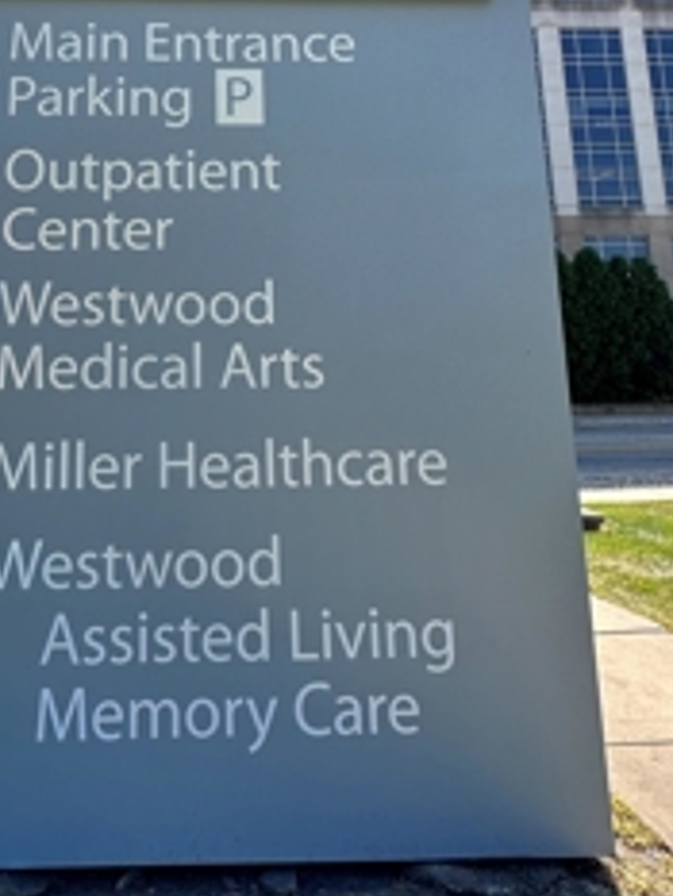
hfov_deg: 43.0
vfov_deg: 53.4
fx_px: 829
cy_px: 194
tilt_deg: +12.8
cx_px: 181
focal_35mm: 32
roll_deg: +0.6
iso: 40
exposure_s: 1/419
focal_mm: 2.22
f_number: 2.2
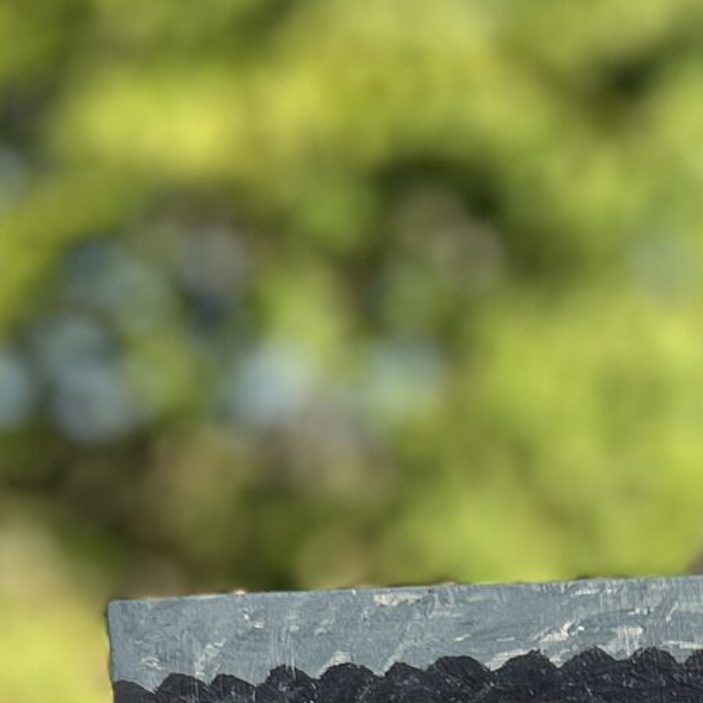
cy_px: 1237
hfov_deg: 14.2
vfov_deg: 13.4
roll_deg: +0.1
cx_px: 920
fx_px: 2711
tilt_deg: -11.8
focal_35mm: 118
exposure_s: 1/880
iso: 50
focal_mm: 5.7
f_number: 1.5
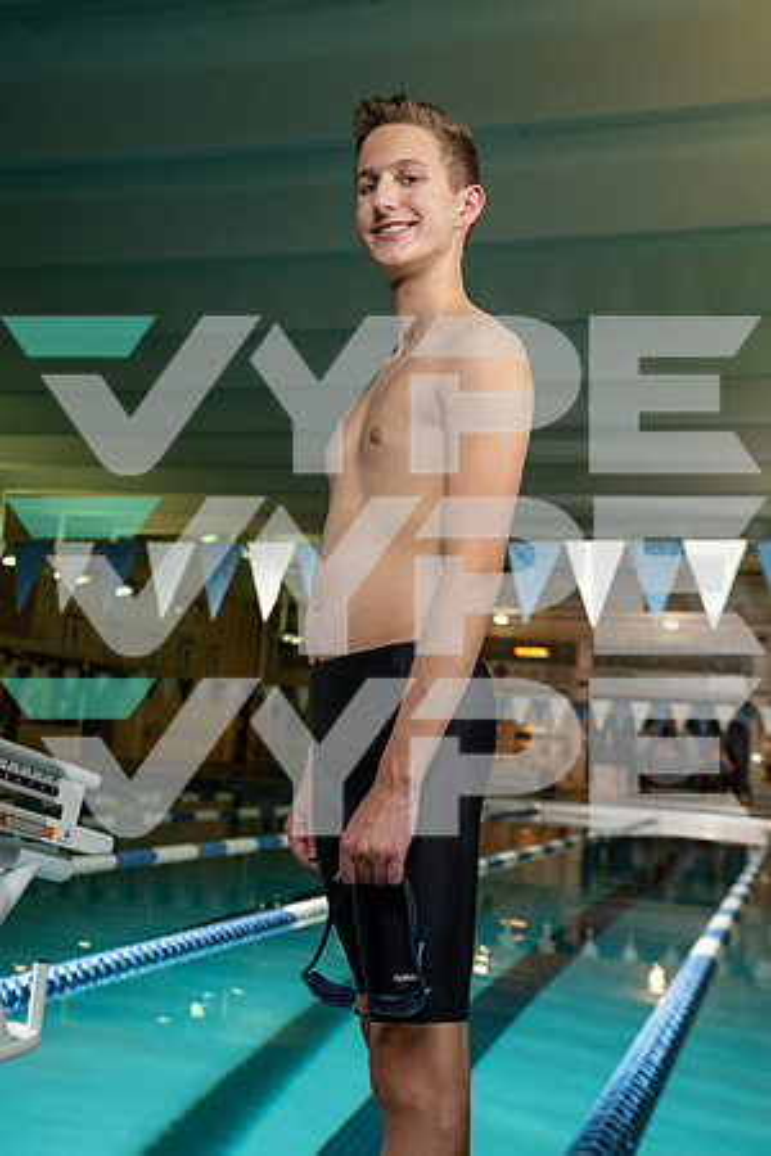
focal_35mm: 41
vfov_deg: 47.4
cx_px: 386
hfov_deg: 32.6
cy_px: 578
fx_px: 1317
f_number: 4.5
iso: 640
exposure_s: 1/250
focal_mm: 41
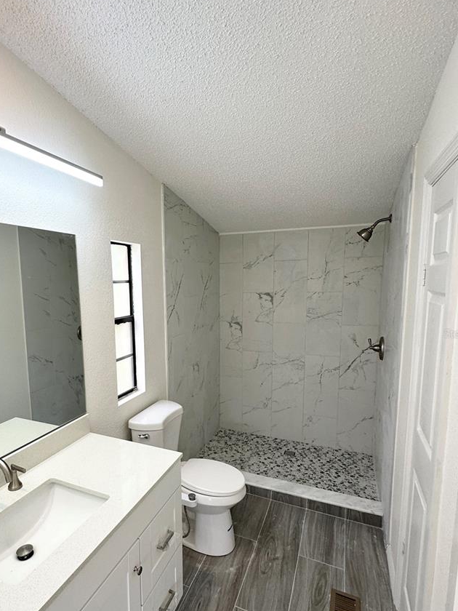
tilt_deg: -8.6
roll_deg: +1.3
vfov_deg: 81.5
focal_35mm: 20
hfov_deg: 64.9
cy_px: 333
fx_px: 353
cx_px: 169
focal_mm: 2.22
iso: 64
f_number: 2.2
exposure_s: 1/120
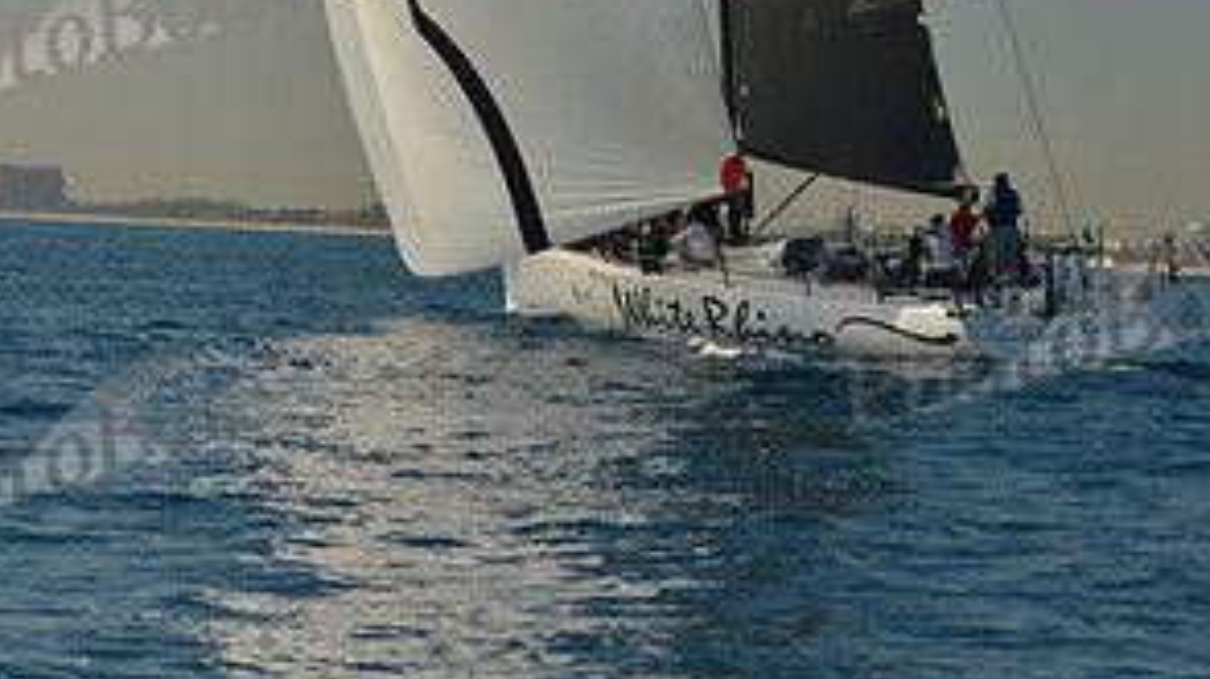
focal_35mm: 186
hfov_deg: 11.6
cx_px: 628
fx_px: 5964
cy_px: -247
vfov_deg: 6.5
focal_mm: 90
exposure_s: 1/800
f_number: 7.1
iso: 200
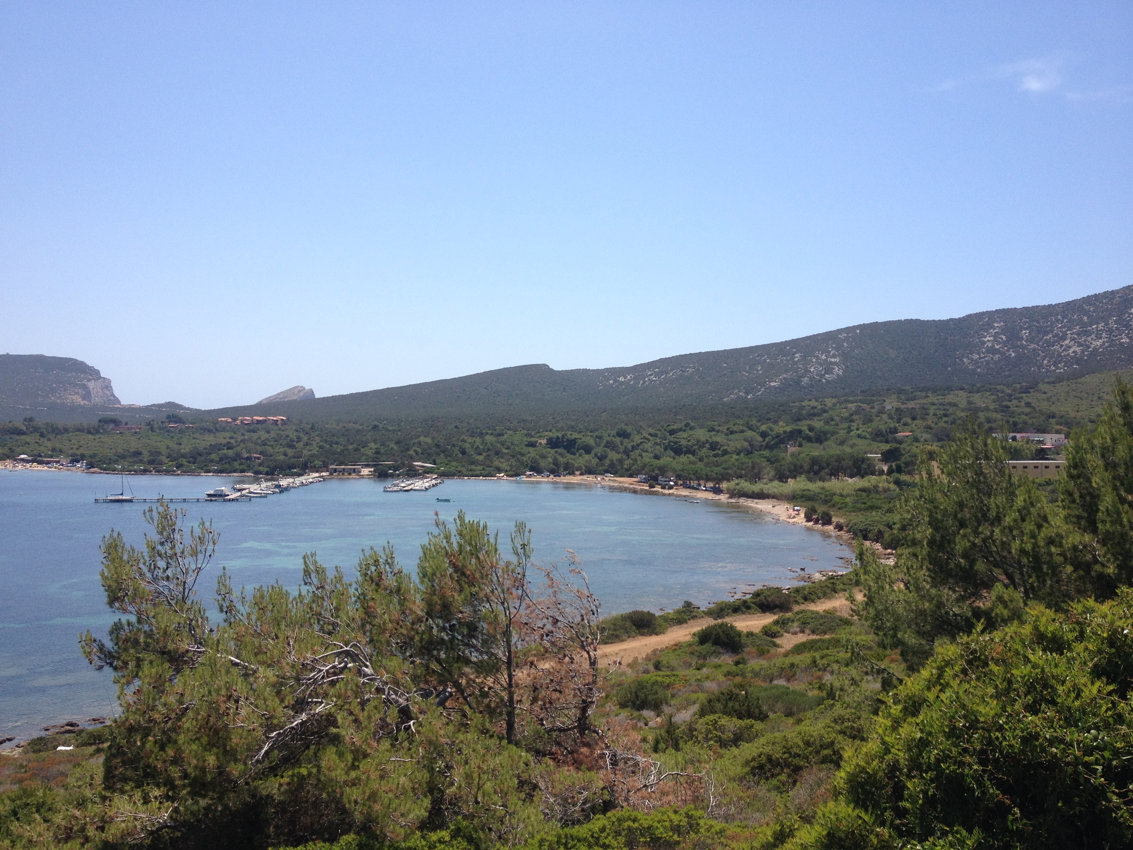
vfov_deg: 40.7
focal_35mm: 35
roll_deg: +0.5
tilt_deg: -3.5
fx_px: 1146
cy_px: 425
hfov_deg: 52.6
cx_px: 566
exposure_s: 1/1783
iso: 50
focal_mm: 4.28
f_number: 2.4
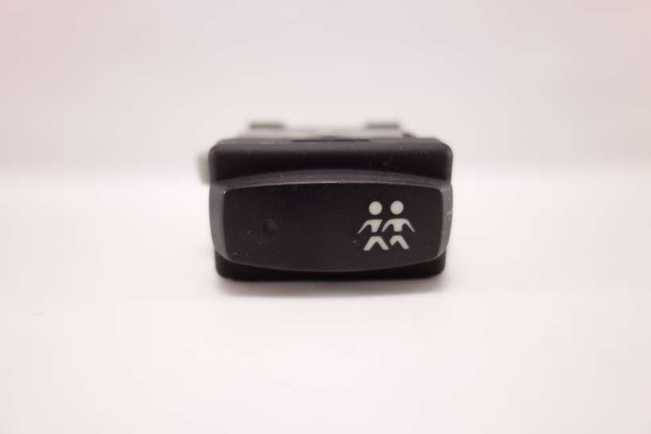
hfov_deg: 65.5
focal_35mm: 28
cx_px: 326
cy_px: 217
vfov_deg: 46.4
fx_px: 506
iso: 125
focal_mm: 10.4
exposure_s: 1/100
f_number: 2.2
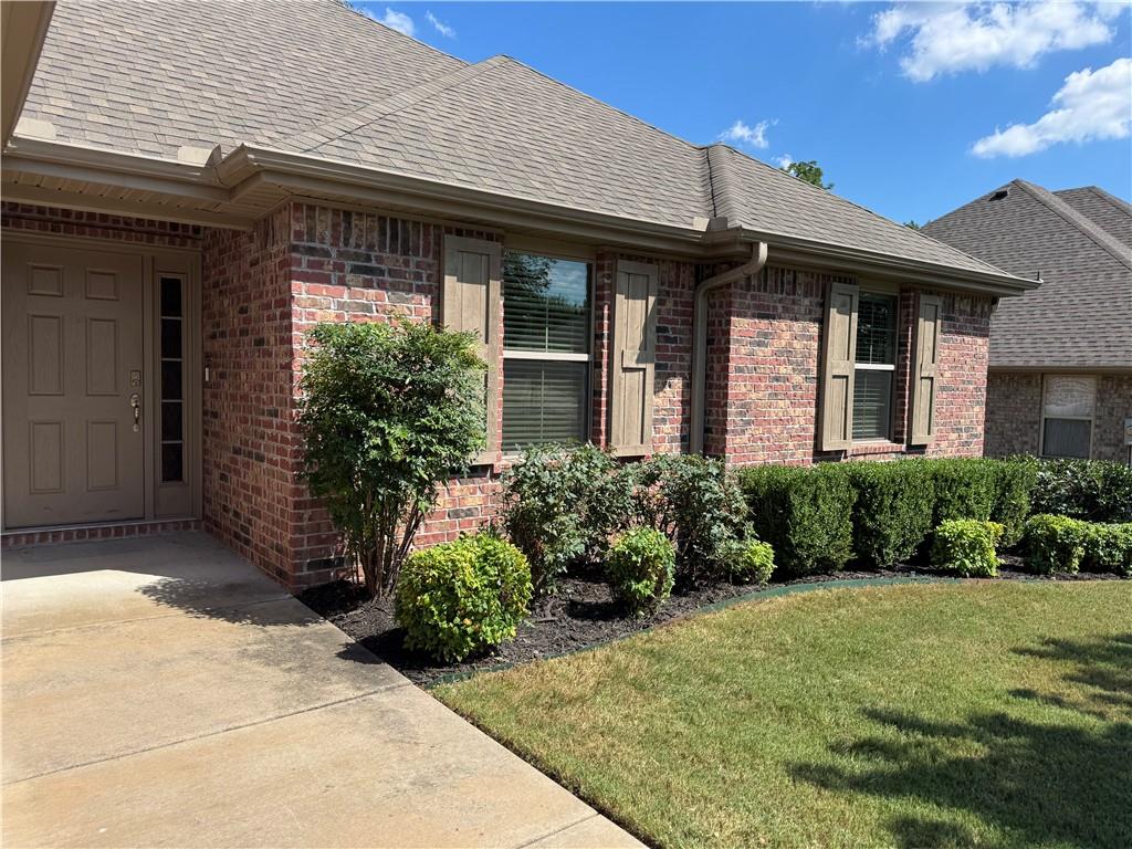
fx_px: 785
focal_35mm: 24
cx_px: 566
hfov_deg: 71.6
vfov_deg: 56.8
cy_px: 424
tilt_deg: -3.7
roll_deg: -0.3
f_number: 1.78
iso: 80
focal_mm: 6.76
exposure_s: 1/2959
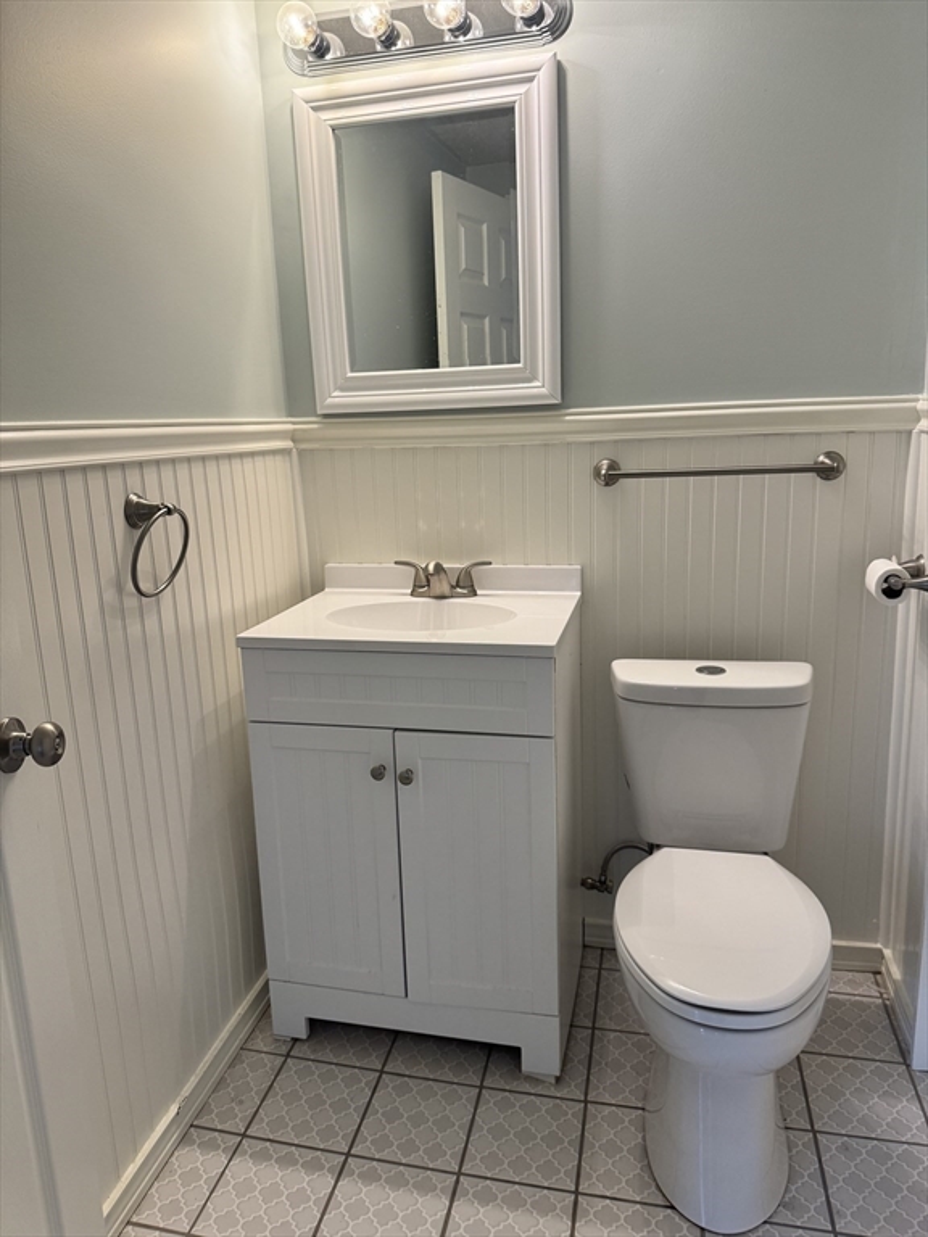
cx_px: 464
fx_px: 858
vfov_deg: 71.6
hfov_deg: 56.8
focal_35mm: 24
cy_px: 618
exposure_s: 1/120
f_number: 1.78
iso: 160
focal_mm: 6.76
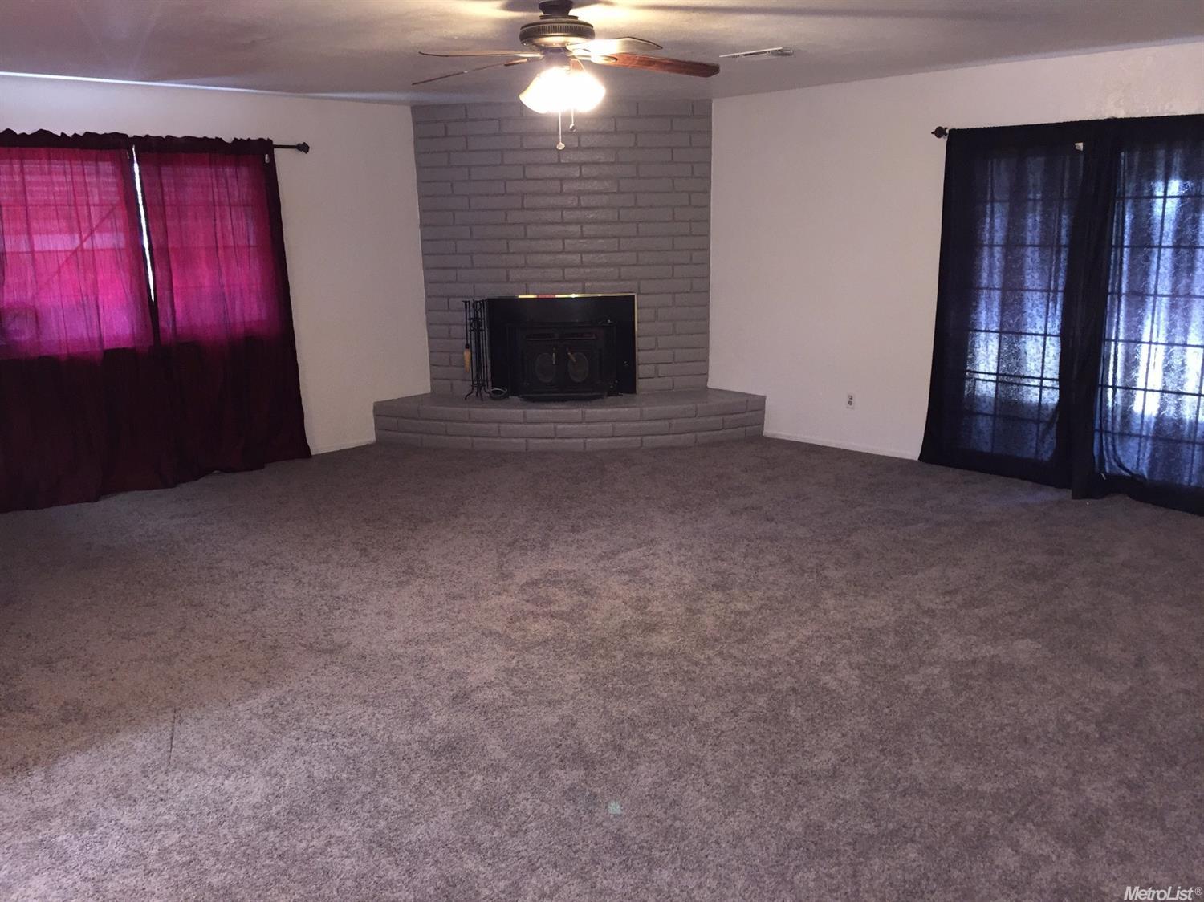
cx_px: 602
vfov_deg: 48.2
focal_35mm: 29
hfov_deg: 61.7
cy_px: 451
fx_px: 1008
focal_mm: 4.15
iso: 160
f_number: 2.2
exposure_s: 1/16
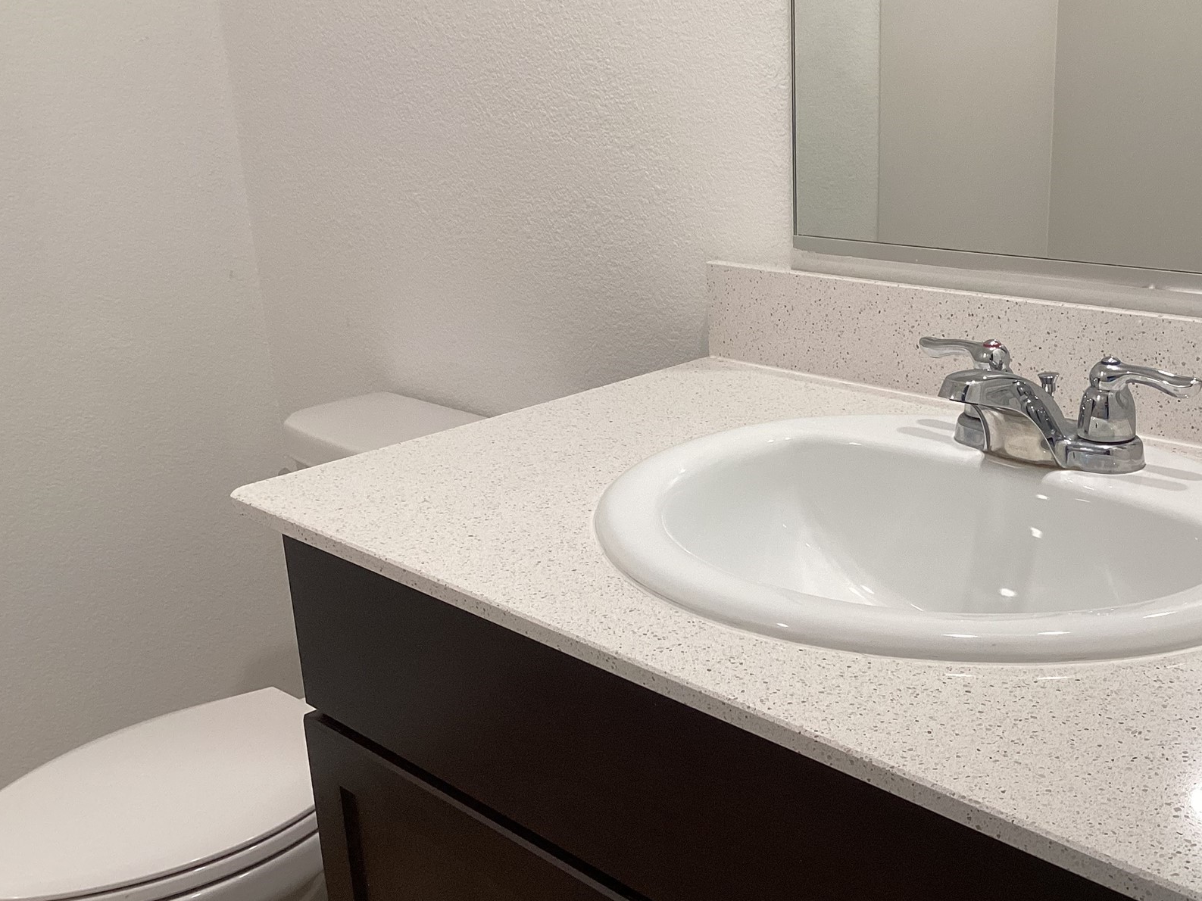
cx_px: 710
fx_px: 1389
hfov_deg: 46.6
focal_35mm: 40
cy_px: 483
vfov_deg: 35.9
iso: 80
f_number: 2.4
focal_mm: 3.3
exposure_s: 1/60
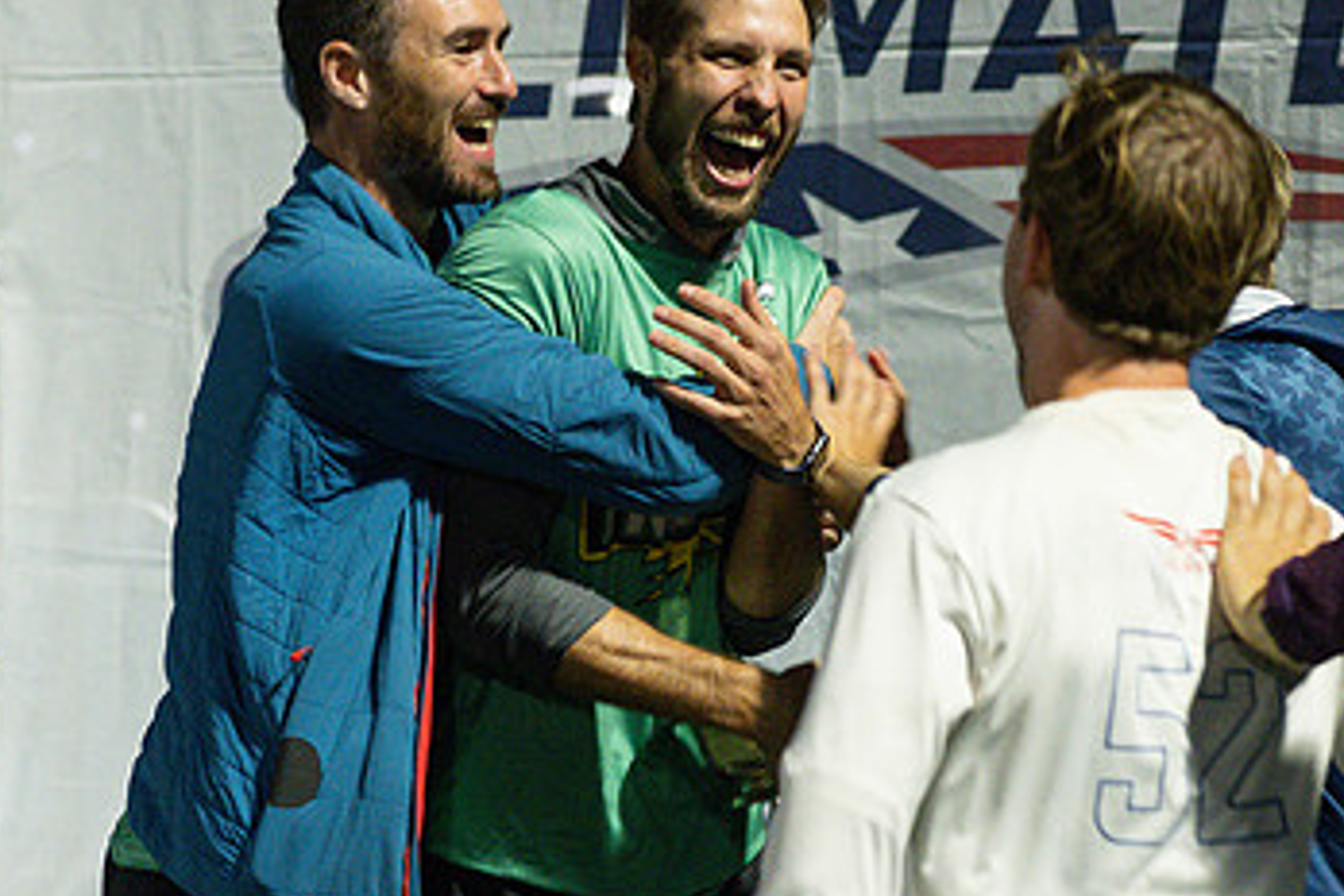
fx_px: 5637
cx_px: 717
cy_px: 677
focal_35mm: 151
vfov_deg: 9.1
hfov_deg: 13.6
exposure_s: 1/320
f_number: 4
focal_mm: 70
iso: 6400
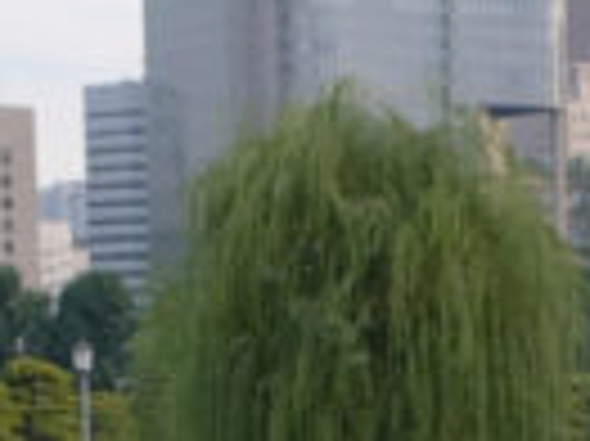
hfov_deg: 9.2
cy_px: 889
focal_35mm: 205
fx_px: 3491
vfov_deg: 7.0
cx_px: 1076
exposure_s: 1/125
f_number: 8
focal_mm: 23.3
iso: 500
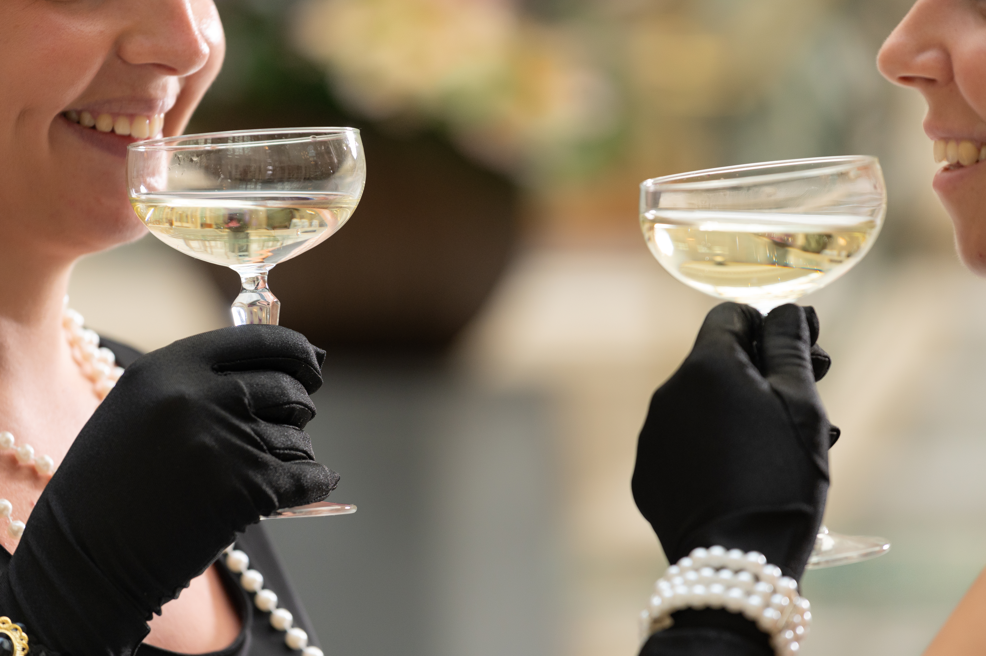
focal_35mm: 200
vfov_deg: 6.9
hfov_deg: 10.3
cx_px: 493
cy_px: 328
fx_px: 5474
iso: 1250
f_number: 4.5
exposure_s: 1/200
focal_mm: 200
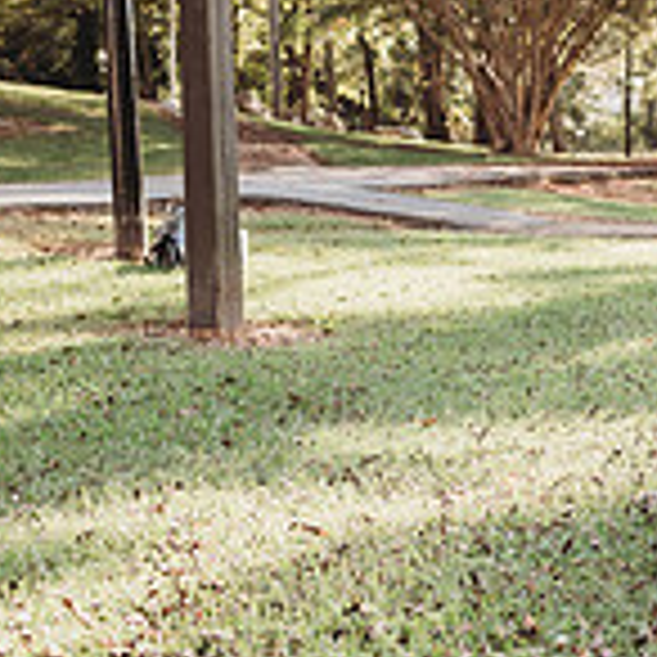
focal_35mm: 81
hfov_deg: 18.3
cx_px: 1058
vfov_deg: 21.4
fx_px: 1739
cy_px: 308
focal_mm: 24
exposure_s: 1/200
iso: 100
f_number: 3.2
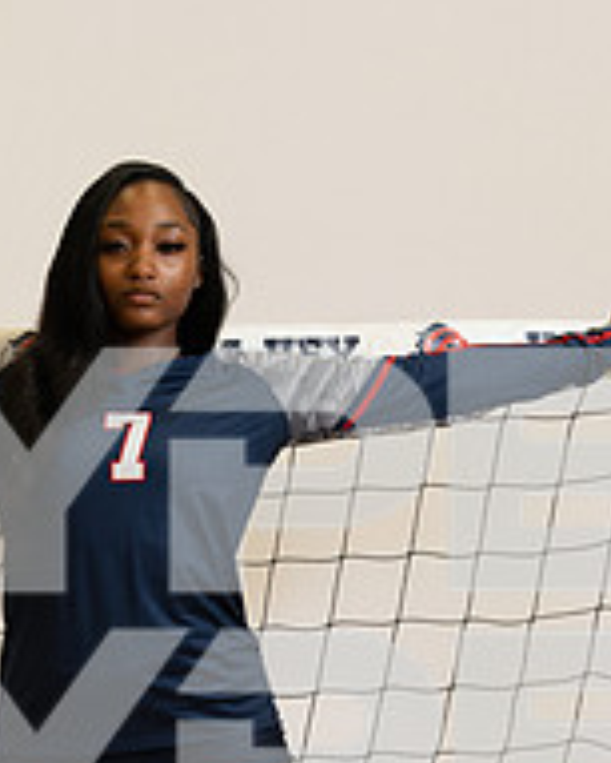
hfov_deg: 17.8
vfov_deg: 21.6
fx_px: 1932
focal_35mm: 86
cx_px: 132
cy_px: 755
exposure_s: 1/125
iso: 400
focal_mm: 38.7
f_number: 4
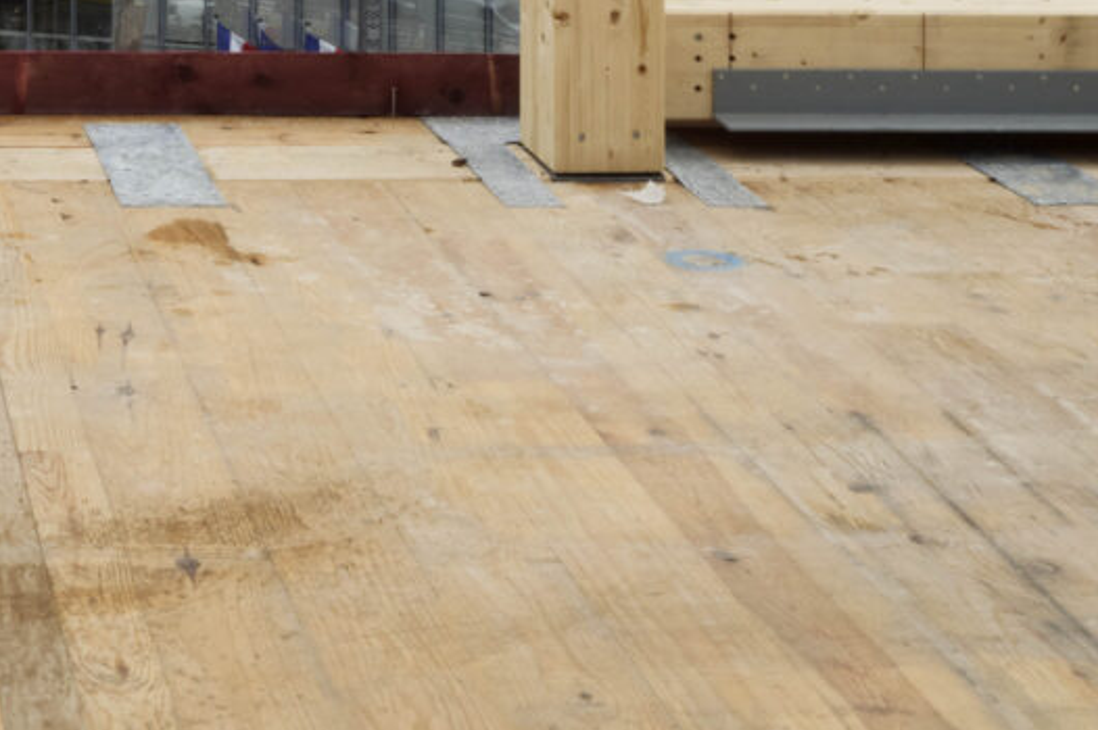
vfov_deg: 13.2
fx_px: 2896
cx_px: -208
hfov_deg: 20.2
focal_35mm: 95
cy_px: -505
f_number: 22
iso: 160
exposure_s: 1/56
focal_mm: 23
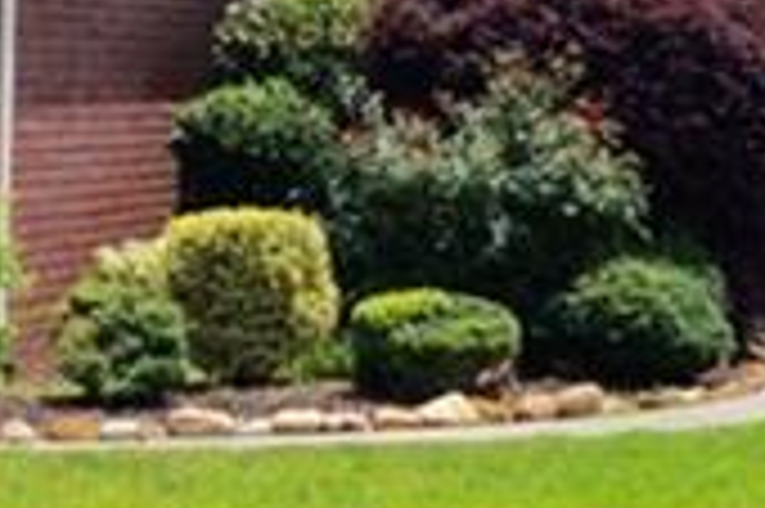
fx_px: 4225
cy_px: -557
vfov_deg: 6.6
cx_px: 459
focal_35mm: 199
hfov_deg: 10.3
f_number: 10
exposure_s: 1/160
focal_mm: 22
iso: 100
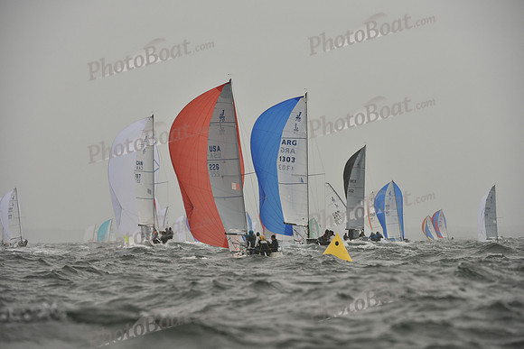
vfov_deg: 6.5
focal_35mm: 210
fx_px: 3057
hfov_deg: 9.8
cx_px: 262
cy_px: 174
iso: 400
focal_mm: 210
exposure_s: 1/1000
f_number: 6.3
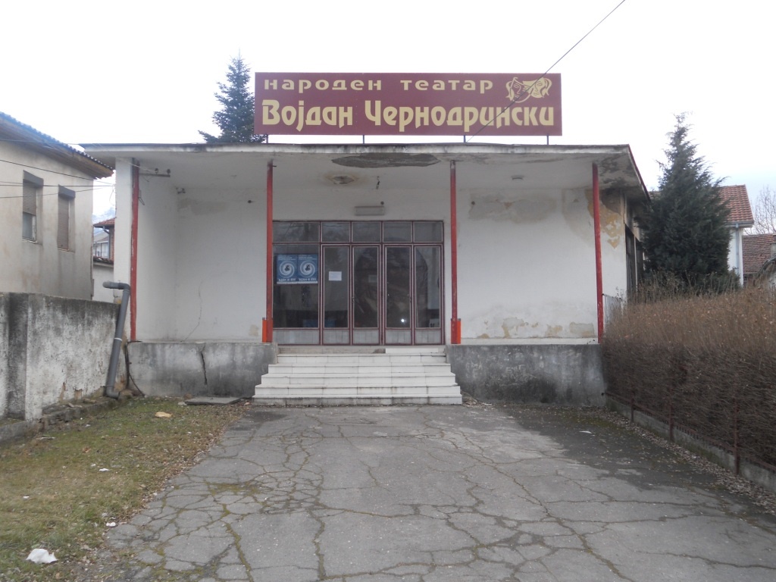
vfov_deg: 44.2
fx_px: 717
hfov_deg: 56.8
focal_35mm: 32
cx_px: 388
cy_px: 291
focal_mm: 5.8
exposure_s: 1/40
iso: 80
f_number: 3.5
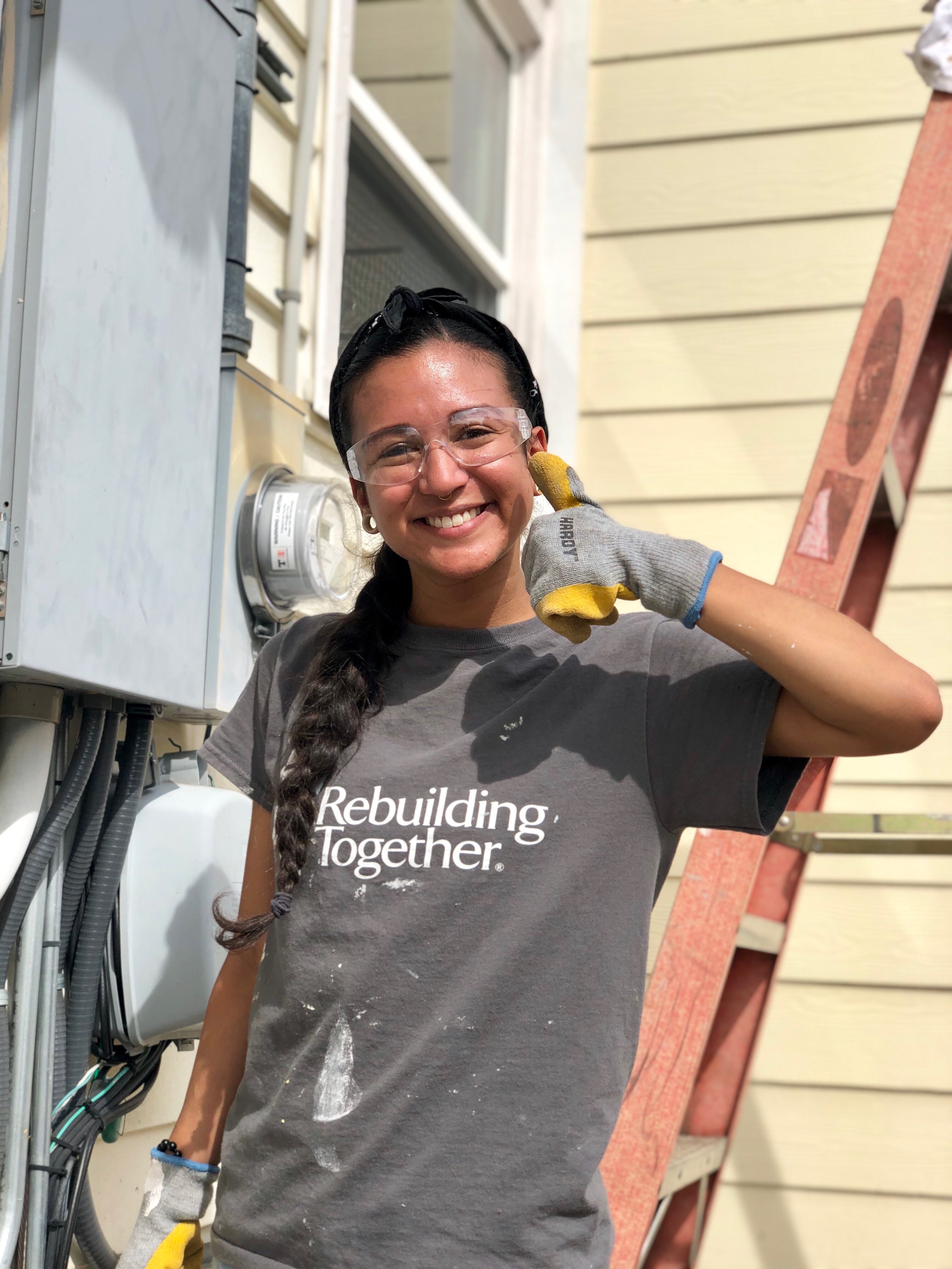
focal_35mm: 52
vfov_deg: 36.8
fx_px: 1907
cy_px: 634
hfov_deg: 28.0
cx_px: 476
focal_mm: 6
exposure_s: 1/649
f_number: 2.4
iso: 16
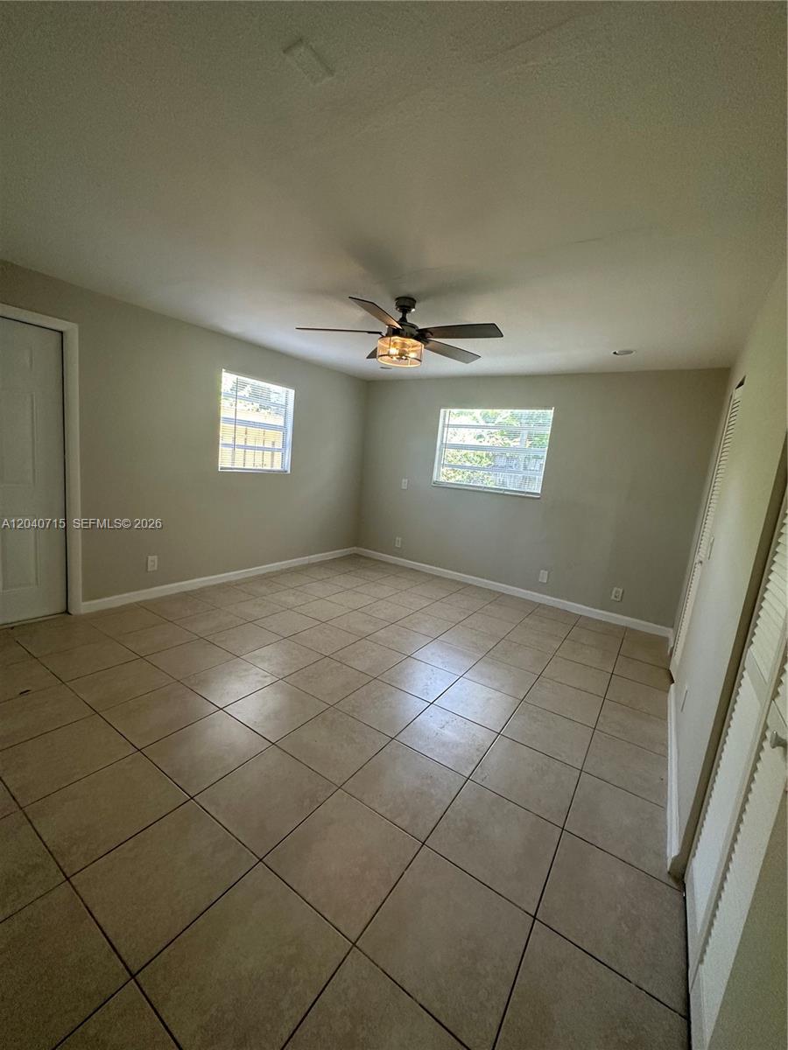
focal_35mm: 14
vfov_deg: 102.1
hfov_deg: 85.7
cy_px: 525
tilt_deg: -11.3
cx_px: 394
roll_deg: -7.0
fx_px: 425
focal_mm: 2.22
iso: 200
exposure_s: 1/120
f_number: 2.2
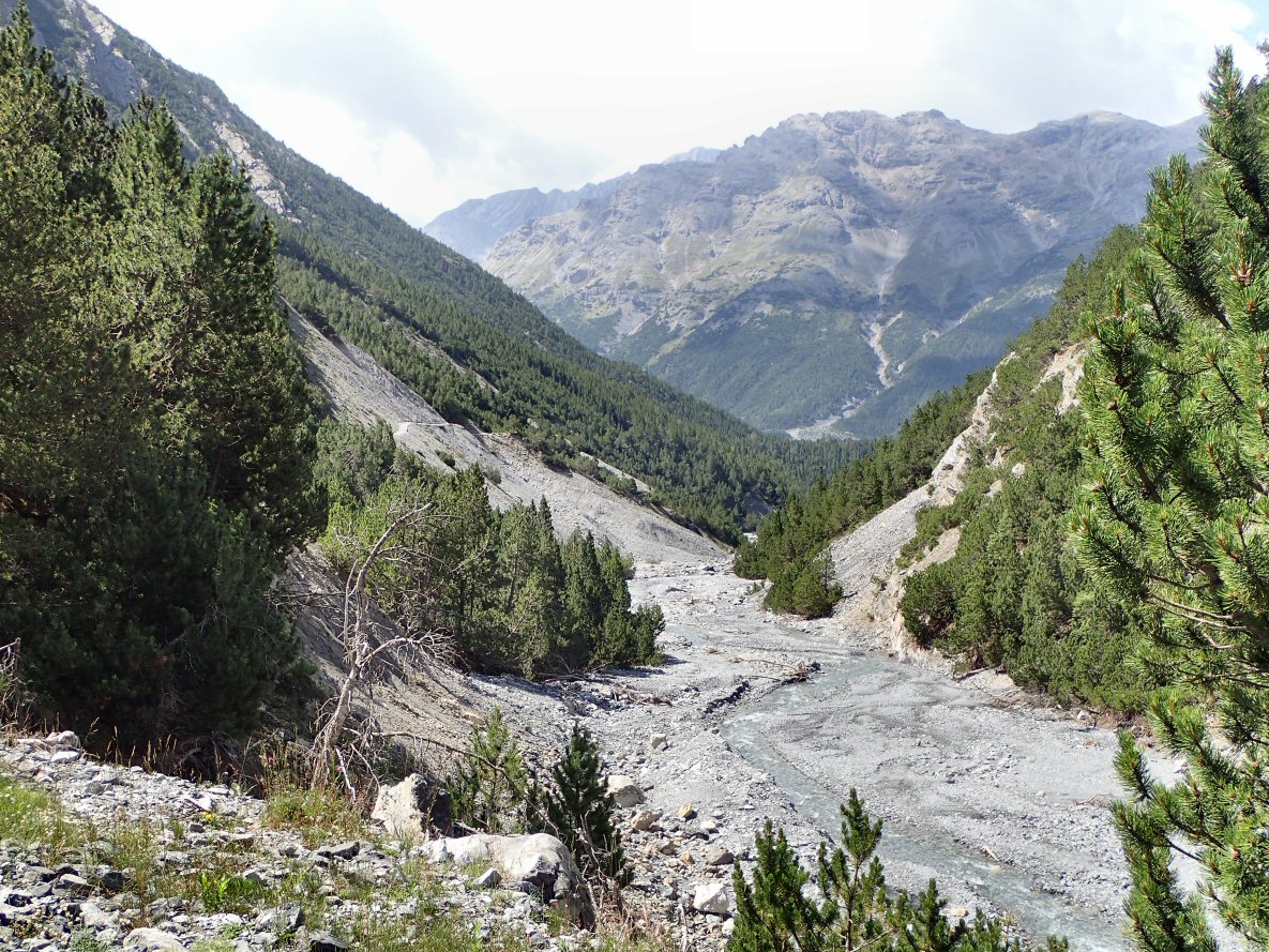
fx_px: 1650
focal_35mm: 45
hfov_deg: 42.1
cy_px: 520
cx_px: 601
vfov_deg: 32.2
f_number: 4
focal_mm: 7.34
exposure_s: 1/320
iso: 100
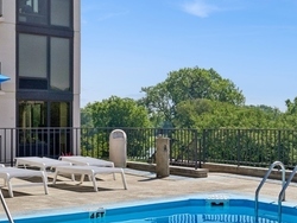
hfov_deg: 31.2
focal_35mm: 59
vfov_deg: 24.8
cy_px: 130
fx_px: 507
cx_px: 266
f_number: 8
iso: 250
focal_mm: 16
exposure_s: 1/2000
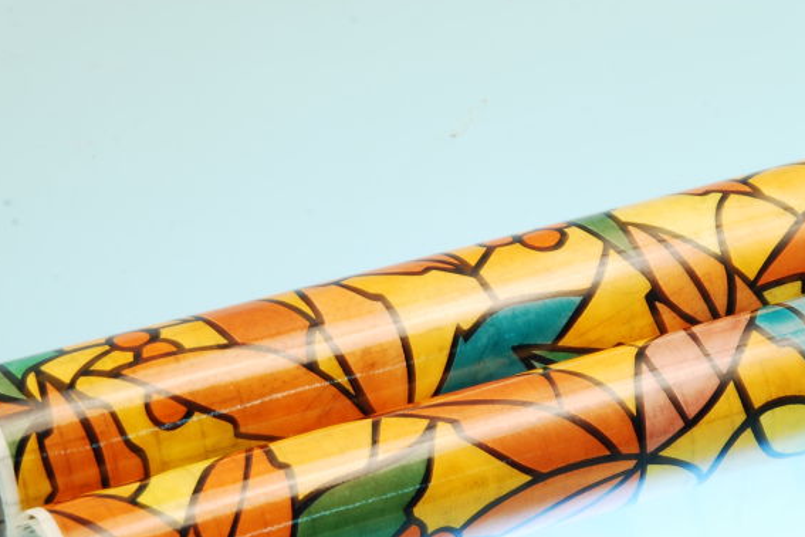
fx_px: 4740
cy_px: 328
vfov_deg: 6.5
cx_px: 467
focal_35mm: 212
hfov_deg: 9.7
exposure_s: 1.6
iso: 125
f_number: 16
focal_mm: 100
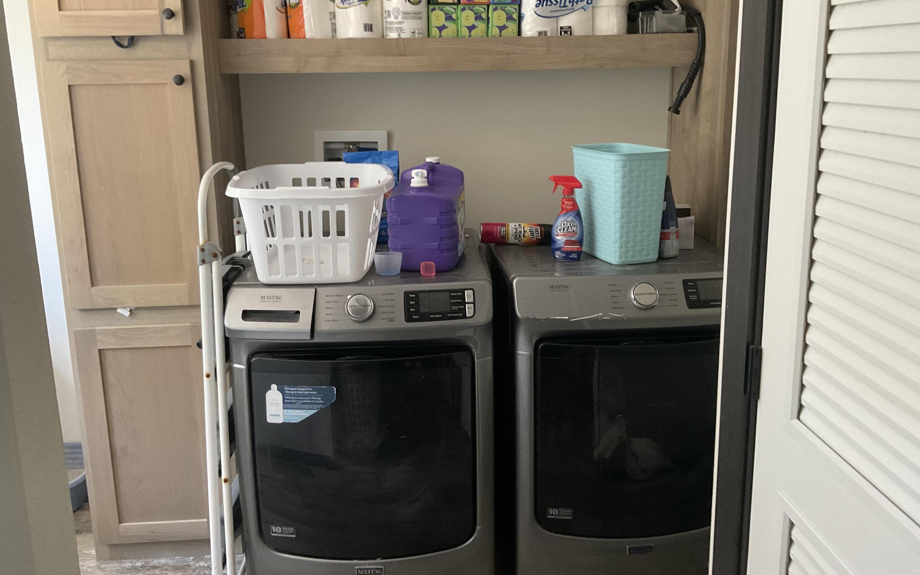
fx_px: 777
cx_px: 458
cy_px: 233
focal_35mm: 31
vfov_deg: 40.4
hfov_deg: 61.2
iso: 250
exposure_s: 1/60
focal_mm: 3
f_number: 1.8
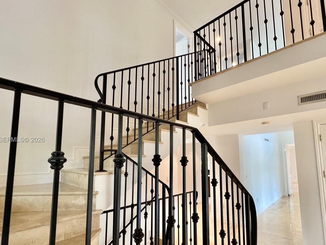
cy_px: 140
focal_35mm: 17
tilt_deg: +7.1
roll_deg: +0.6
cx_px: 174
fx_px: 160
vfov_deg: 74.3
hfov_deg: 90.9
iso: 200
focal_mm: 1.57
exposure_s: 1/60
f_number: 1.8
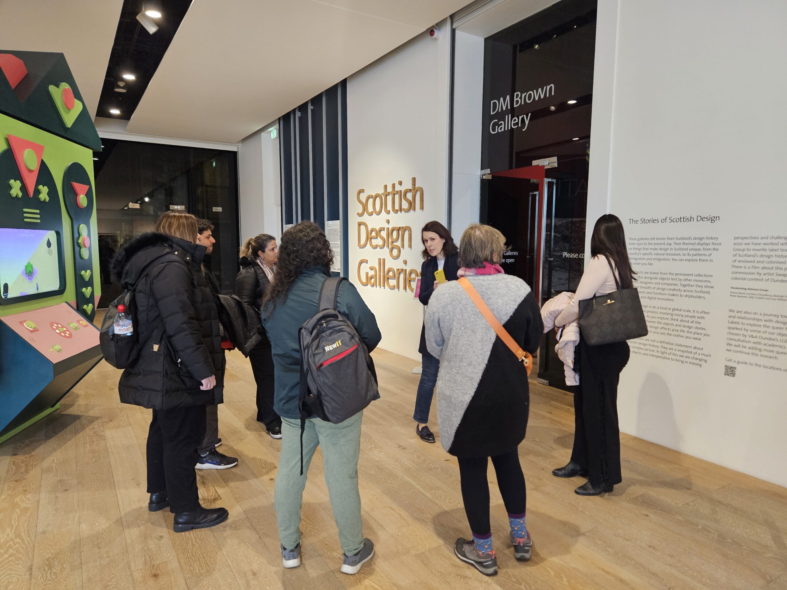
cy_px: 295
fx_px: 523
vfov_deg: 58.9
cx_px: 394
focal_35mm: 23
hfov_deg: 73.9
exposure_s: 1/120
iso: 800
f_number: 1.8
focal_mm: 5.4
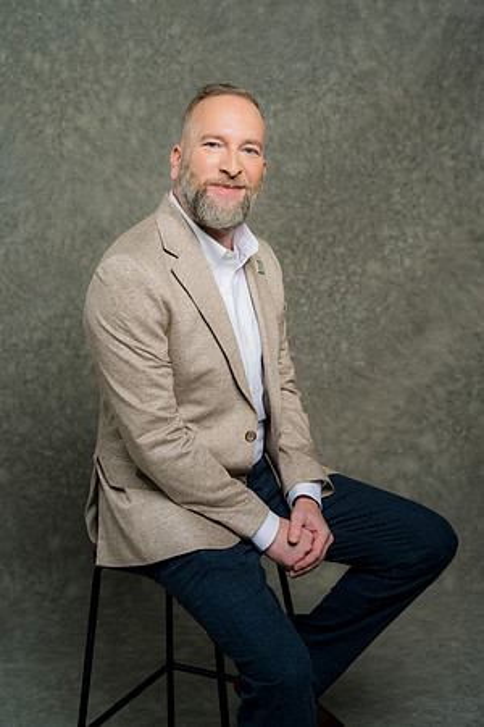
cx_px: 242
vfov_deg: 36.2
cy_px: 364
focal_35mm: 55
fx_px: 1109
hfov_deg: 24.6
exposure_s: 1/160
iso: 125
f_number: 4
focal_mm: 55
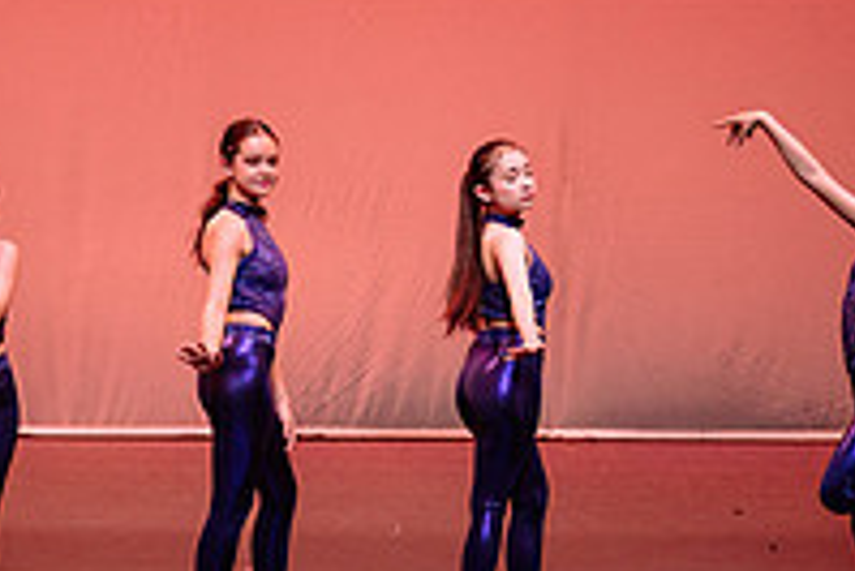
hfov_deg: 8.6
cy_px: 320
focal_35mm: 239
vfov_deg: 5.8
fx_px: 5680
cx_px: 284
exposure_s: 1/400
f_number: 2.8
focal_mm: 82
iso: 1250
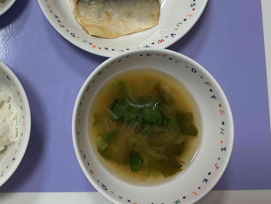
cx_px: 55
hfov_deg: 36.2
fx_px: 399
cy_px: 44
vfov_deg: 28.0
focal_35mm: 51
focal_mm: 3
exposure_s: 1/120
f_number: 1.8
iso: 25
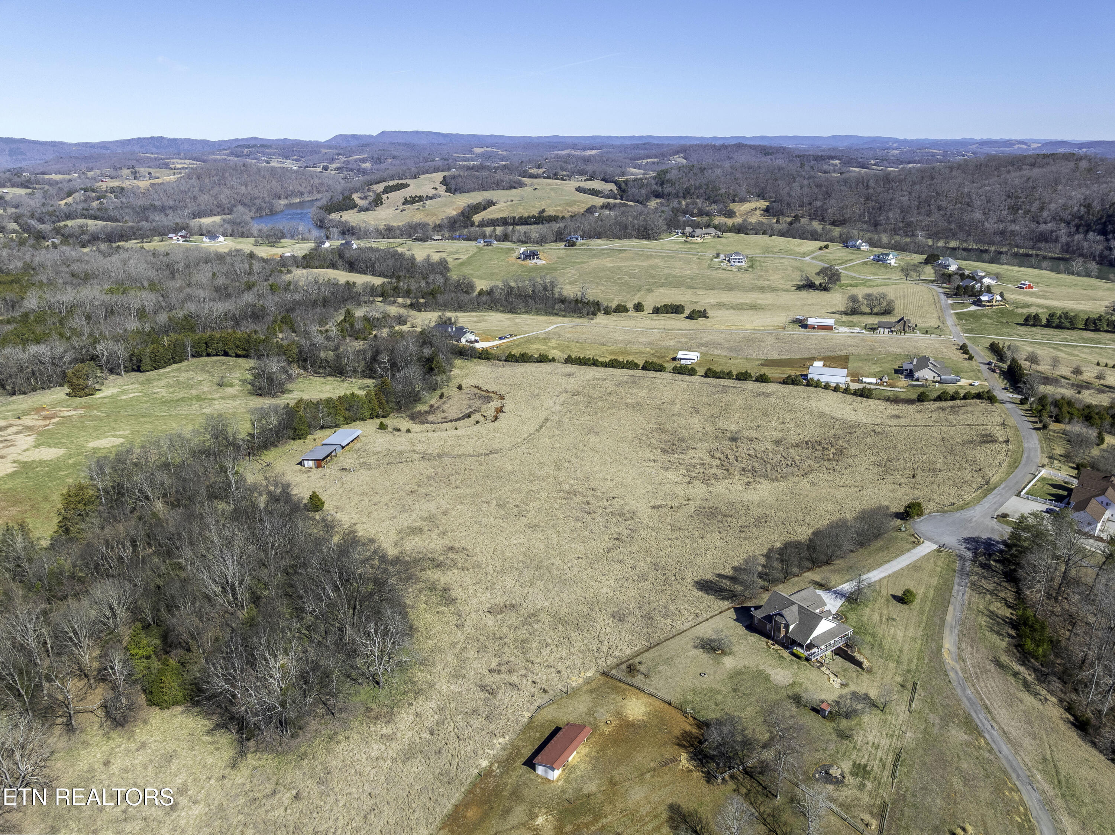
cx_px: 558
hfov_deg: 71.6
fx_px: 773
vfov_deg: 56.8
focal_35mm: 24
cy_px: 418
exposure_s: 1/640
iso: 100
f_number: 2.8
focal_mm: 12.29
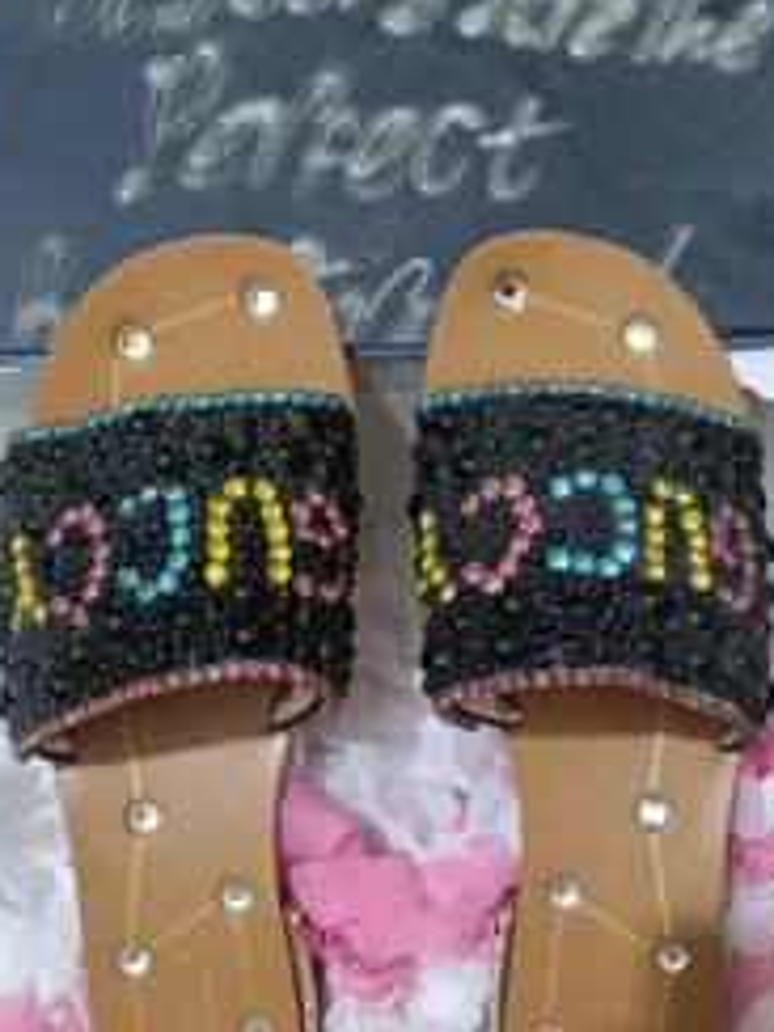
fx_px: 1222
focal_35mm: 41
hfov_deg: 35.1
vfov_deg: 45.3
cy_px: 664
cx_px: 453
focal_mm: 4.7
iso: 2500
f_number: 1.7
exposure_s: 1/25
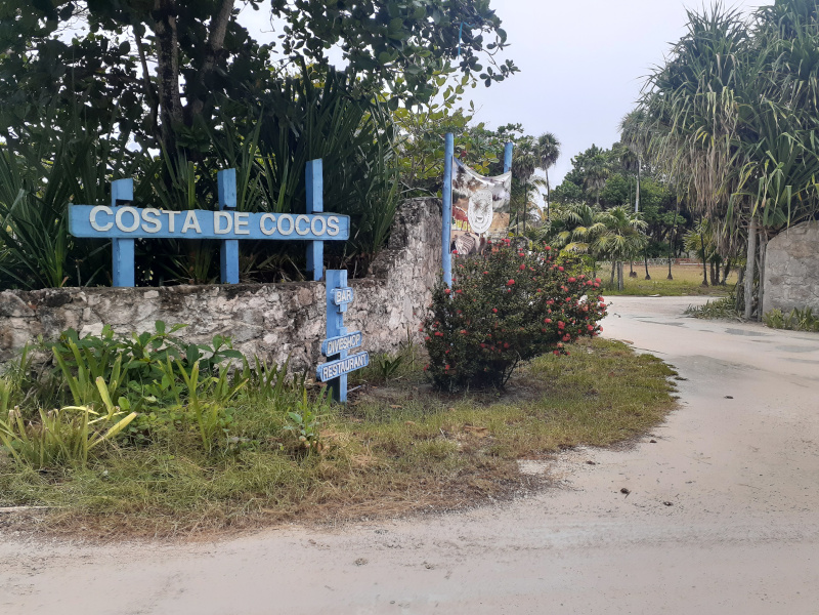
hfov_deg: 65.3
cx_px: 410
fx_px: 639
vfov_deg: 51.4
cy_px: 308
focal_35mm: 27
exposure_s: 1/858
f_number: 1.9
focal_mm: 3.6
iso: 40
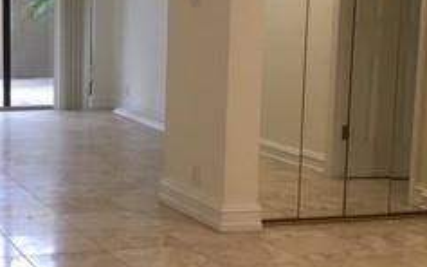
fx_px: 966
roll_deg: +0.1
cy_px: 152
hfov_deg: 23.8
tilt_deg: -8.7
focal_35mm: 83
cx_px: -4
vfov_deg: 15.7
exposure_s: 1/30
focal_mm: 4.15
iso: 32
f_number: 2.2
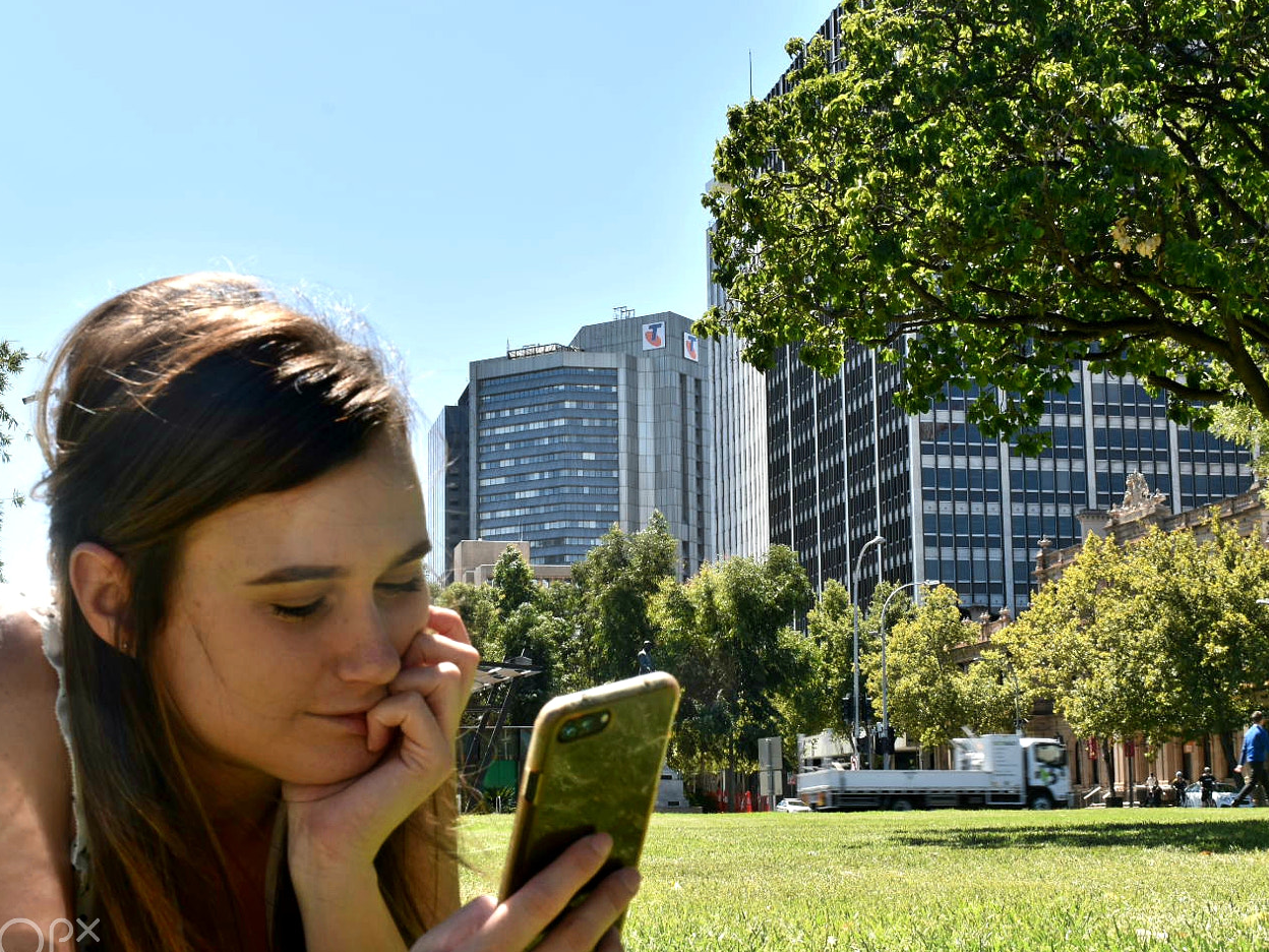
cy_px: 532
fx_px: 1966
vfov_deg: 27.2
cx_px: 661
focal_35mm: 54
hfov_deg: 35.8
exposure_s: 1/50
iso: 100
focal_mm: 29
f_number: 16
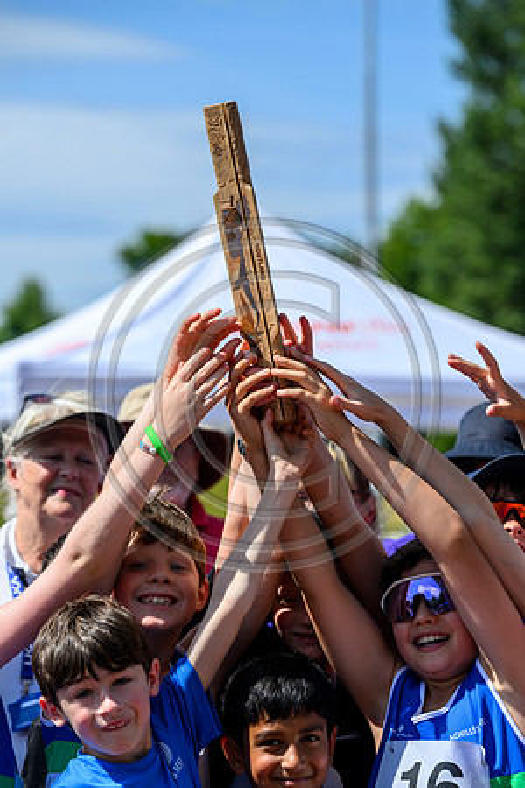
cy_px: 394
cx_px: 262
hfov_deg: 9.8
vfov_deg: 14.7
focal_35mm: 140
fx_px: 3062
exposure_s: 1/4000
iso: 500
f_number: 5
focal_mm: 140
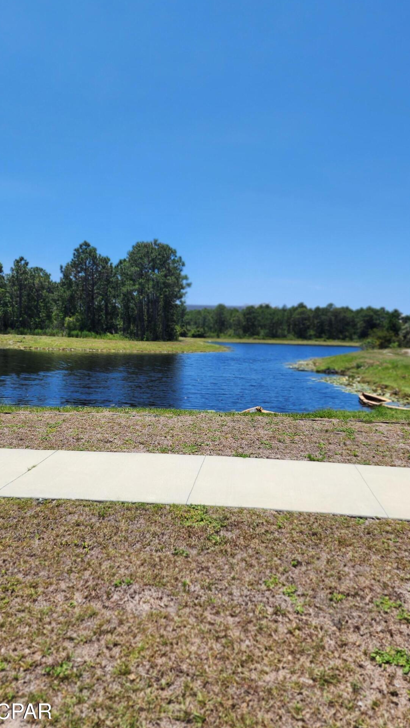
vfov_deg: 71.9
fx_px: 503
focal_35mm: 26
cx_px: 208
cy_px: 369
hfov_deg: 44.4
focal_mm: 6.4
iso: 12
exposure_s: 1/1269
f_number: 1.8
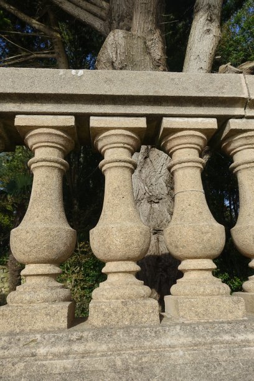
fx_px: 254
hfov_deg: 53.1
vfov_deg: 73.7
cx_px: 127
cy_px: 190
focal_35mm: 24
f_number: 4
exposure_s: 1/125
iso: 125
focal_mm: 8.8
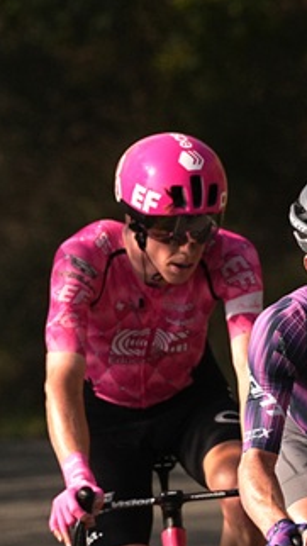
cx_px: 315
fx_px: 9412
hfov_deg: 1.9
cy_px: 510
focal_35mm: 650
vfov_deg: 3.3
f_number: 4.5
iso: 640
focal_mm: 200
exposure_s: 1/6400
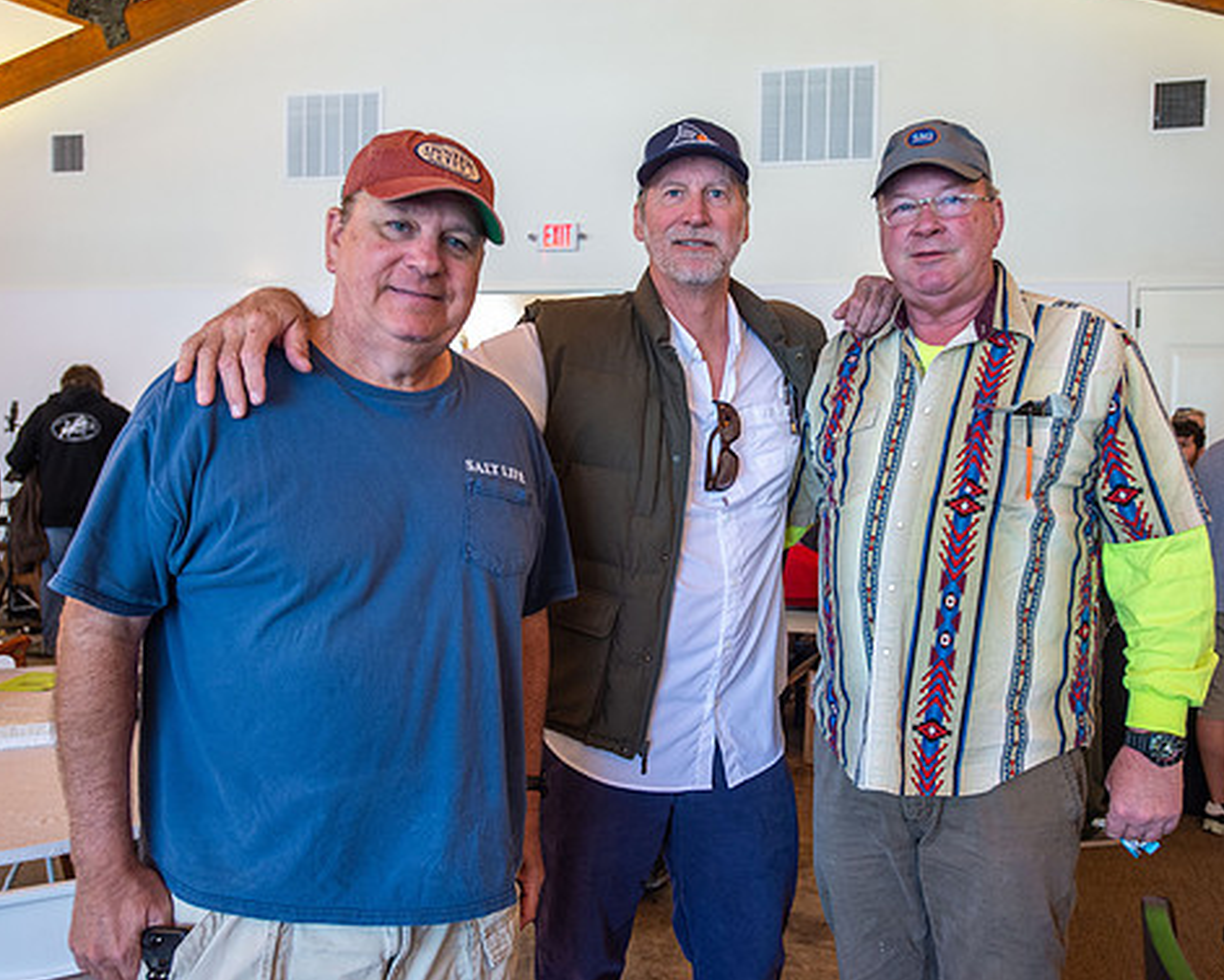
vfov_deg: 48.5
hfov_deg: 58.6
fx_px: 1087
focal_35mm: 30
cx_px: 676
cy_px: 484
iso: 1250
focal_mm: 26
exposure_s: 1/60
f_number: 4
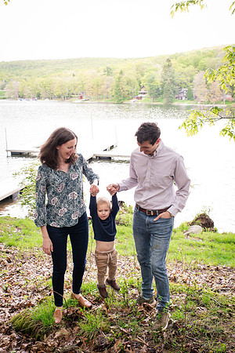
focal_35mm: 35
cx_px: 118
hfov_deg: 37.9
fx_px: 343
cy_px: 176
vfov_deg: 54.4
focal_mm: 35
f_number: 6.3
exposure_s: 1/160
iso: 800
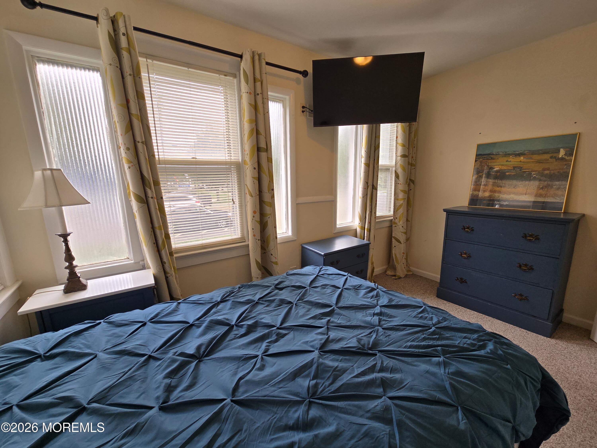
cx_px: 298
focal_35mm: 13
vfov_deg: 89.9
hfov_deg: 106.2
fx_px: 224
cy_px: 224
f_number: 2.2
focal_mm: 2.2
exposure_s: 1/120
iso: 64
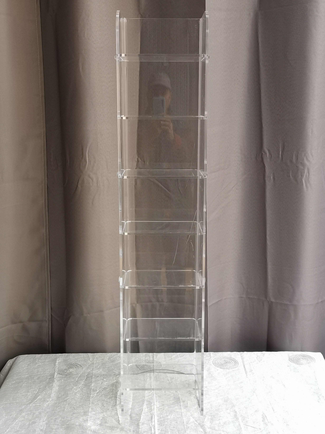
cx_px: 162
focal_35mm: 41
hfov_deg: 35.1
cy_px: 217
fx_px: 513
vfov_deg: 45.8
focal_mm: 5.58
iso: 160
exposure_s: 1/100
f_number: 1.8
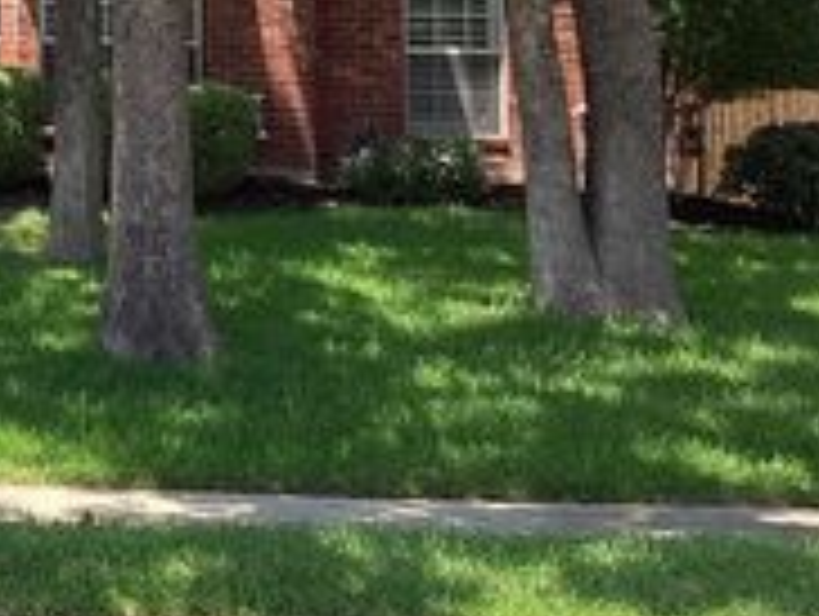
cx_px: -180
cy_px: -29
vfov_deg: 16.9
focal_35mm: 85
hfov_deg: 21.3
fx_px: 2014
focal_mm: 3.3
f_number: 2.4
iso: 25
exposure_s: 1/388
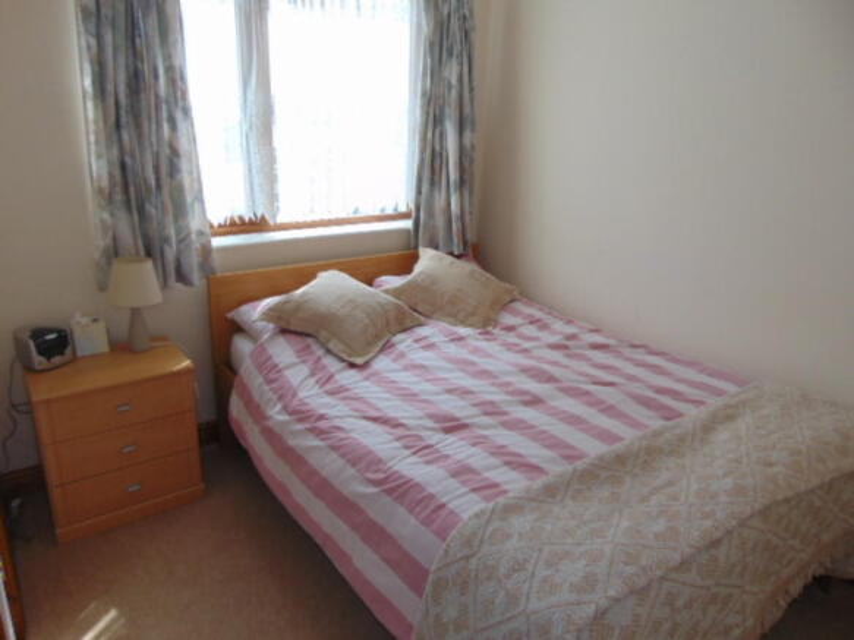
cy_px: 320
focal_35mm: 25
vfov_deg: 54.9
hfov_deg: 69.4
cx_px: 427
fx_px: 617
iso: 80
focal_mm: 4.5
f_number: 3
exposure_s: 1/100
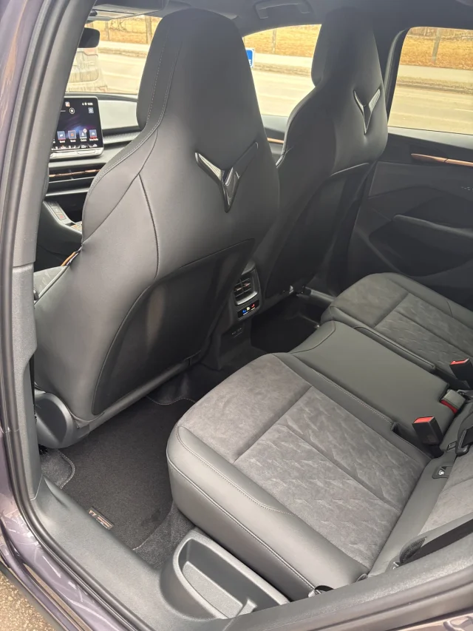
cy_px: 316
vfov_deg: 67.3
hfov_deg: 53.1
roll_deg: -2.7
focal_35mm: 26
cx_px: 236
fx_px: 474
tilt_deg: -31.1
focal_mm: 5.96
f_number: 1.6
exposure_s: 1/60
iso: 160
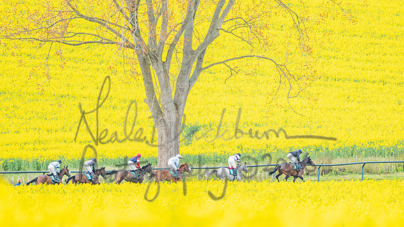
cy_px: 93
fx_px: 7188
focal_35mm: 671
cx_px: 214
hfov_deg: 3.2
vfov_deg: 1.8
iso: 400
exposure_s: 1/1000
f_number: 4.5
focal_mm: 400
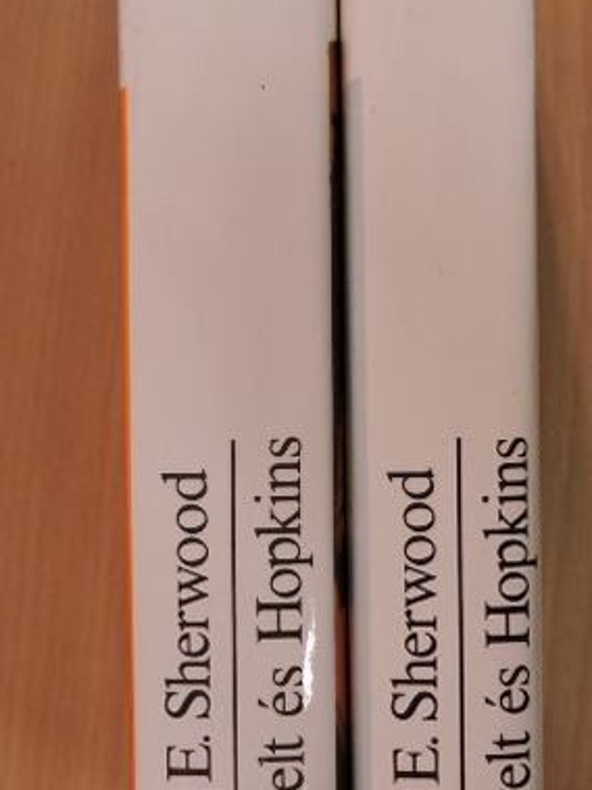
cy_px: 392
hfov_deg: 19.4
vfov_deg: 25.7
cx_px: 309
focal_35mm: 76
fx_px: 1734
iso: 640
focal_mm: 8.1
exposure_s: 1/100
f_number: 4
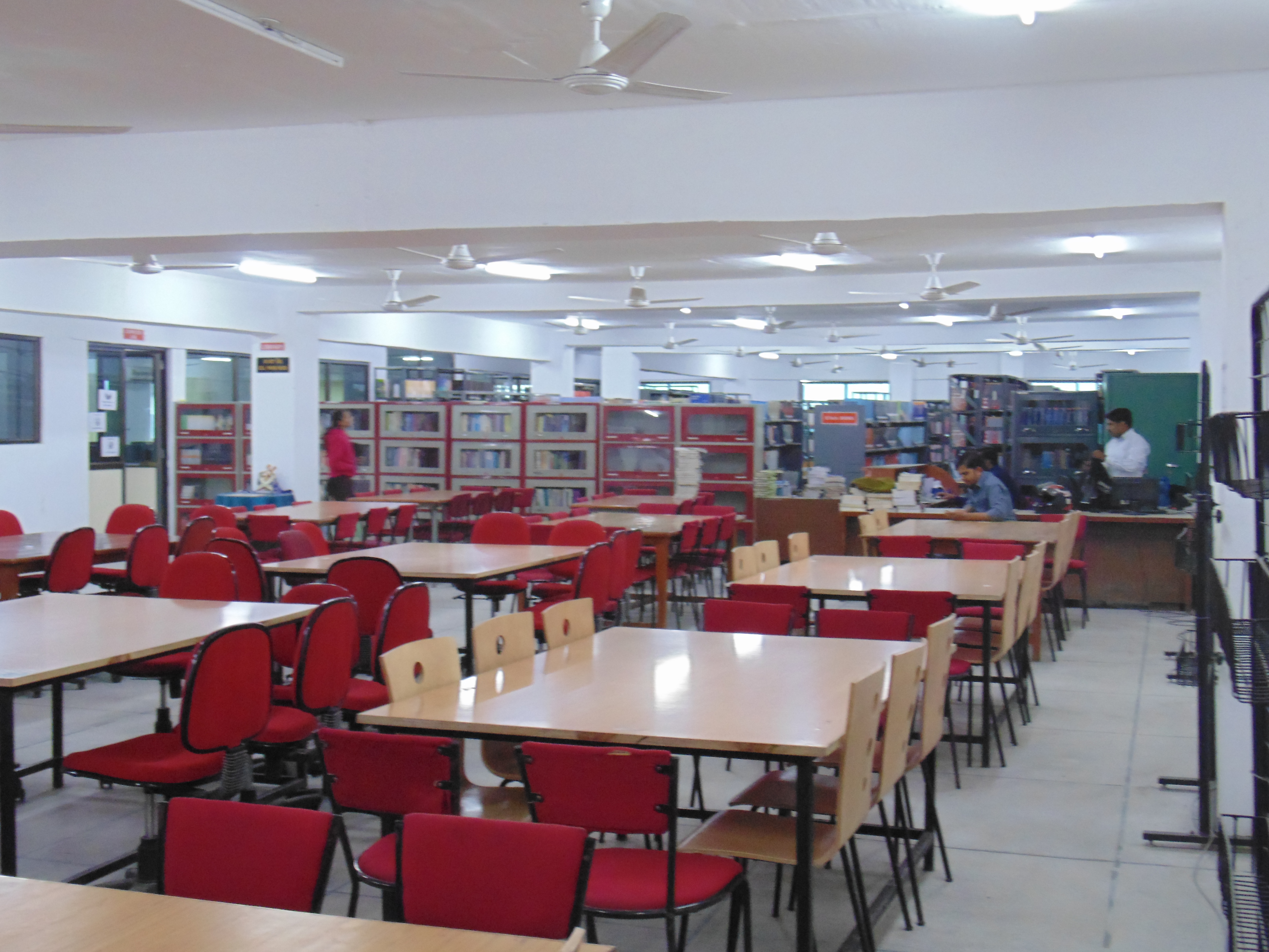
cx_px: 634
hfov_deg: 43.9
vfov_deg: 33.6
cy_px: 476
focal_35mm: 43
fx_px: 1576
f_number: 3.5
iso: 400
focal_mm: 7.7
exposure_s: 1/25
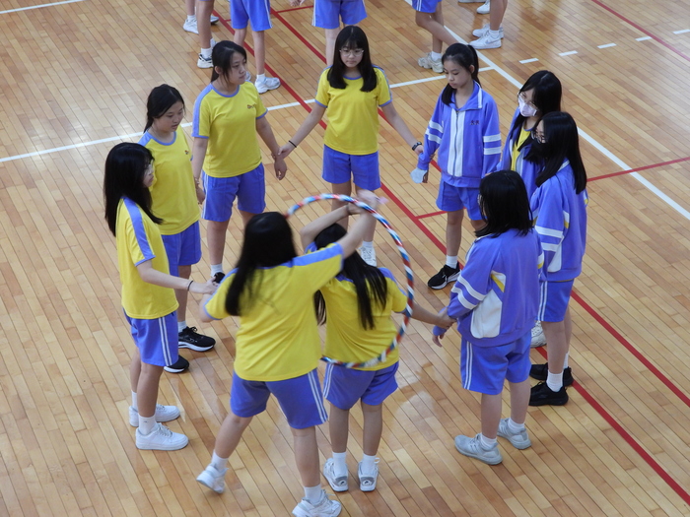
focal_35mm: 80
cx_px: 345
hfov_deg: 24.4
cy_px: 258
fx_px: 1595
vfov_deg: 18.4
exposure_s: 1/40
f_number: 3.5
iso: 400
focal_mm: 14.4
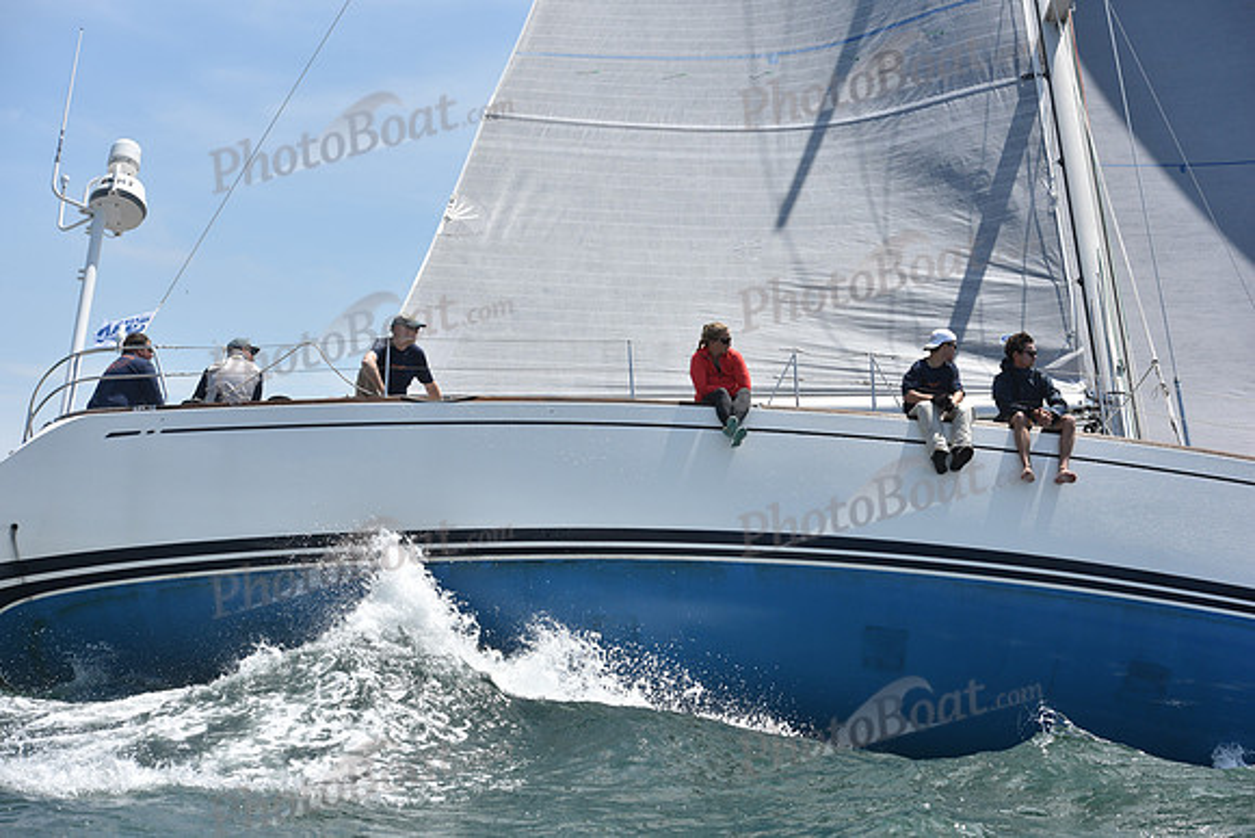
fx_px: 2441
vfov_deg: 19.5
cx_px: 628
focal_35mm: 70
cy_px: 419
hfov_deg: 28.8
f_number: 6.3
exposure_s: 1/1250
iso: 250
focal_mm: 70
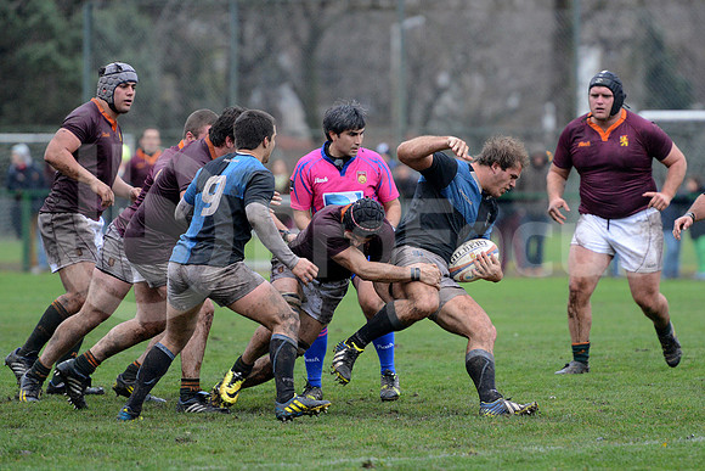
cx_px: 352
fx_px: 5288
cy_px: 236
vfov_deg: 5.1
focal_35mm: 270
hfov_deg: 7.6
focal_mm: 270
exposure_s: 1/500
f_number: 4
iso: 5000
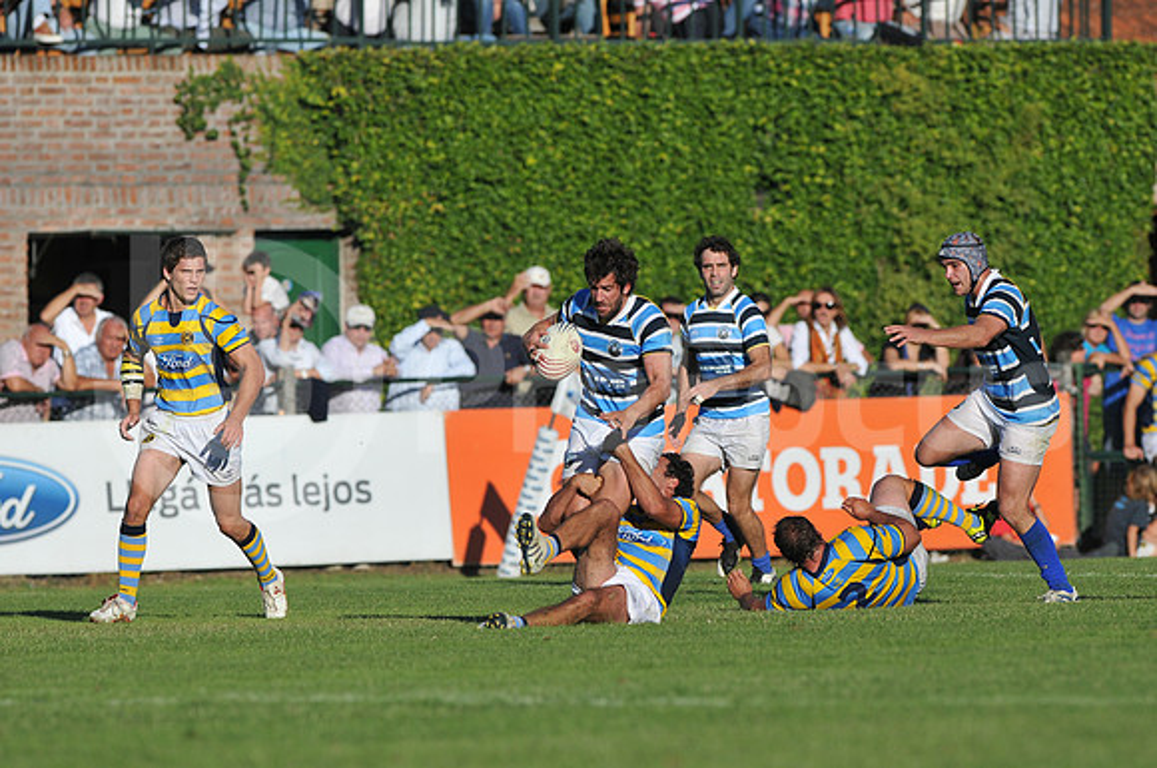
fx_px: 14442
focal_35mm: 450
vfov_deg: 3.0
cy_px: 384
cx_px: 578
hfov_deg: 4.6
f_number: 3.5
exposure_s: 1/3200
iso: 200
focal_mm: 300
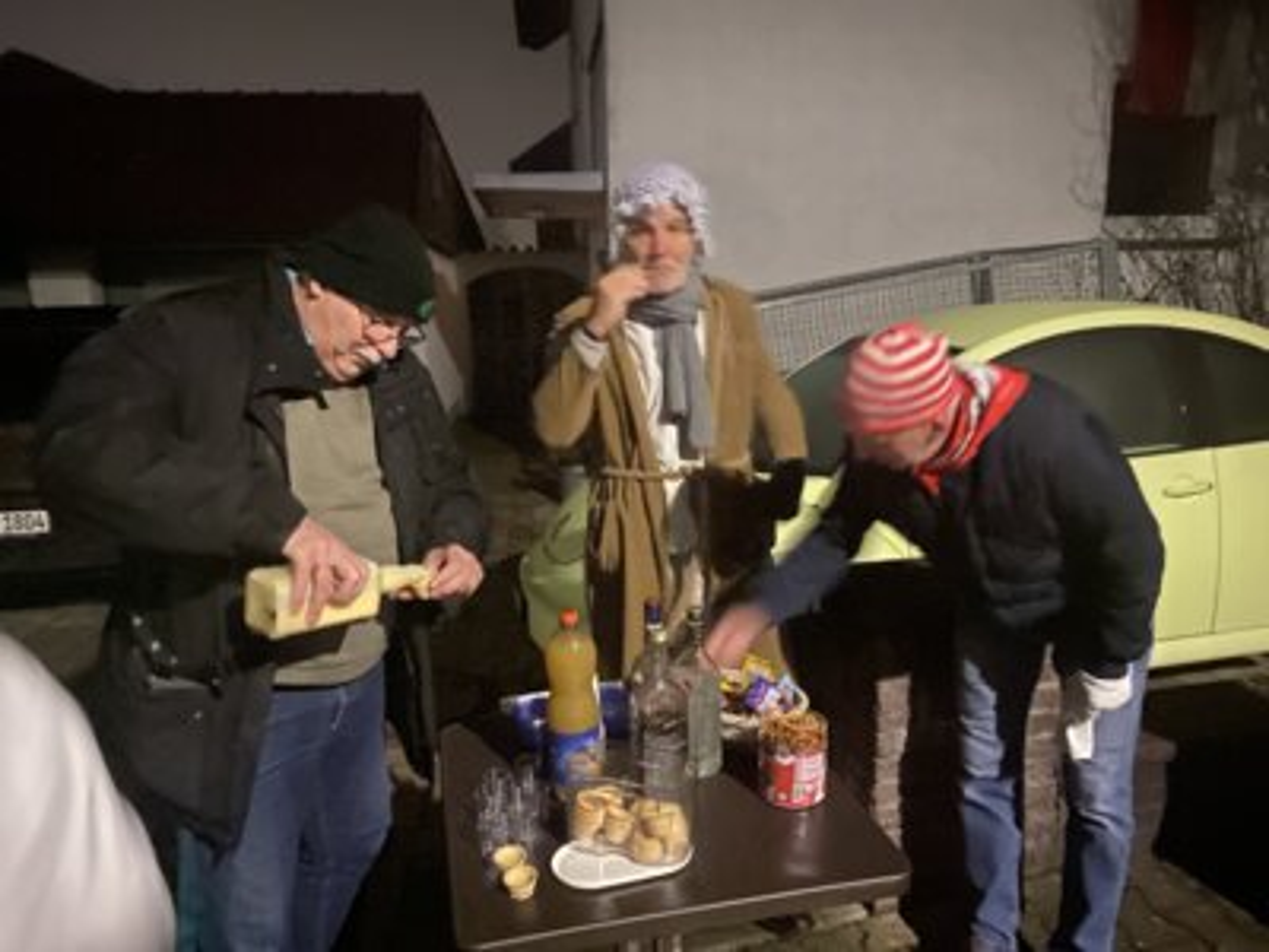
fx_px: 953
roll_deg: +1.6
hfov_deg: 67.3
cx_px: 634
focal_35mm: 26
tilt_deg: -12.5
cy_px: 476
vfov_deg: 53.1
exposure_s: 1/4
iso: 2500
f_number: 1.8
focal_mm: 4.25
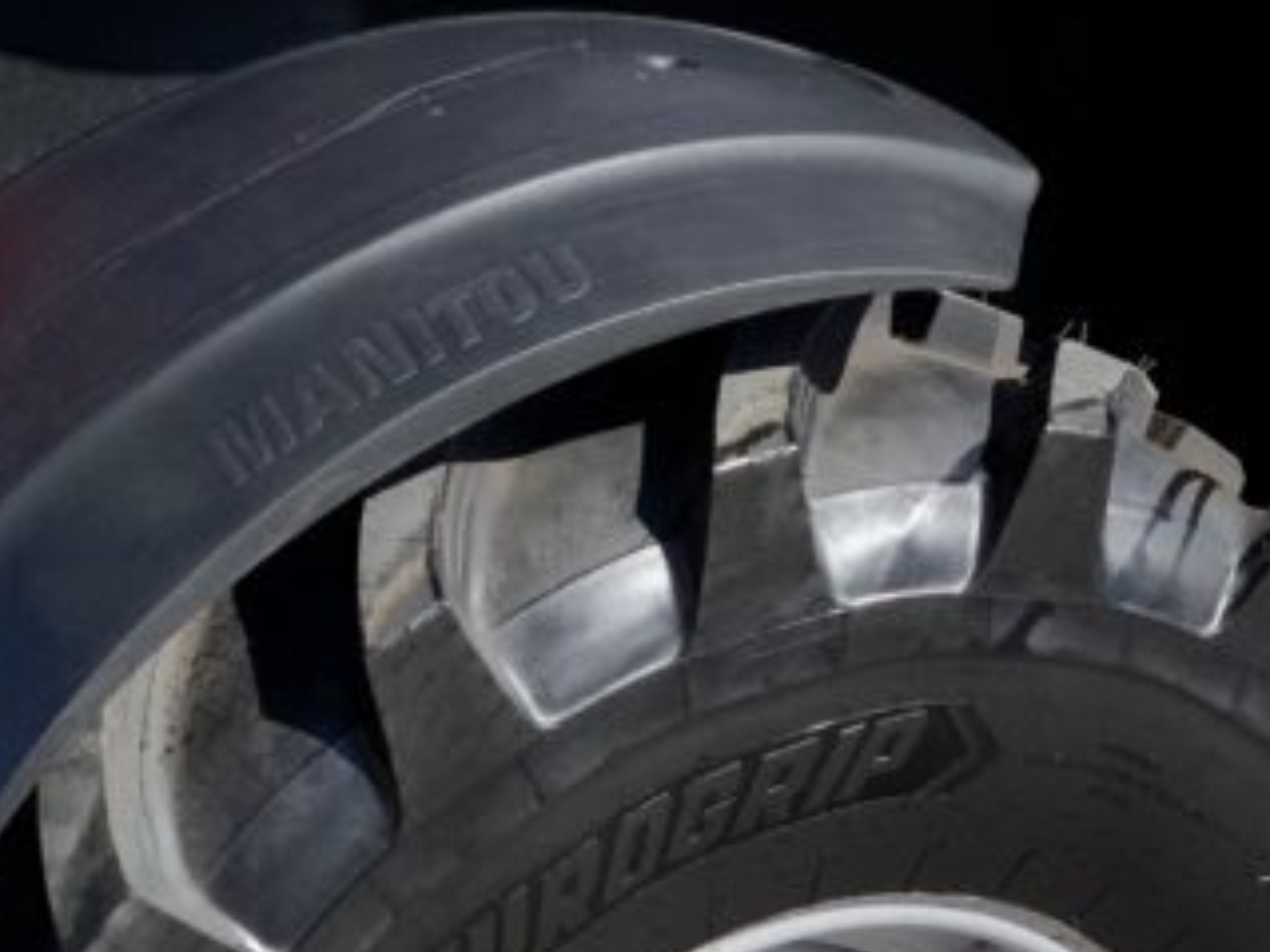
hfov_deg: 21.1
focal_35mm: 93
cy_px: 1263
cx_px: 705
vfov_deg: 15.1
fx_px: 3411
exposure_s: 1/962
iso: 16
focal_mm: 3
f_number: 1.8
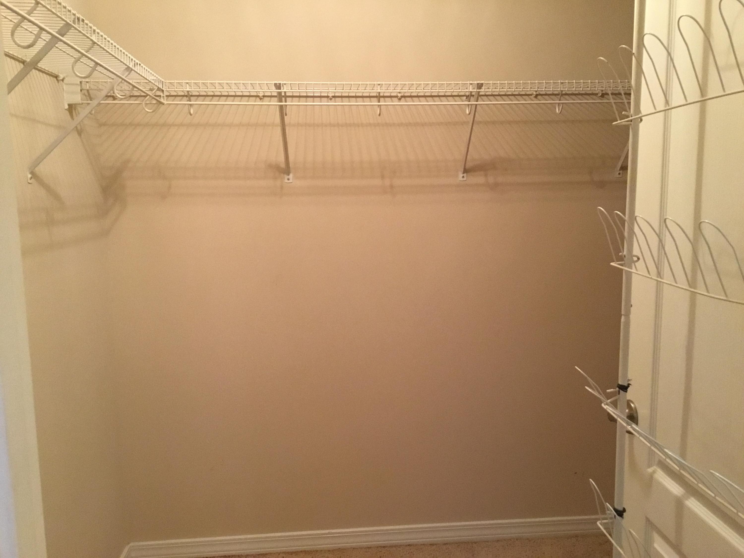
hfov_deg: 58.4
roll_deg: +1.6
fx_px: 666
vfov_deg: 45.4
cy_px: 279
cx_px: 372
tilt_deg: -7.3
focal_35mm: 31
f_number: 2.4
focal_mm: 3.3
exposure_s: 1/30
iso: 200
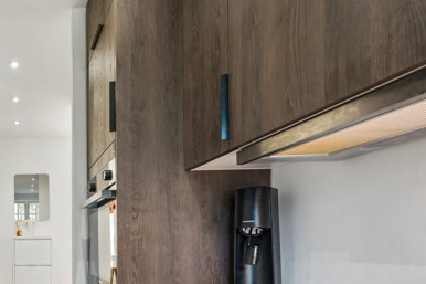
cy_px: 246
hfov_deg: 52.7
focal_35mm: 29
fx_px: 343
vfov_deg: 41.9
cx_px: 15
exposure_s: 1/3.33
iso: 250
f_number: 9
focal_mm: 14
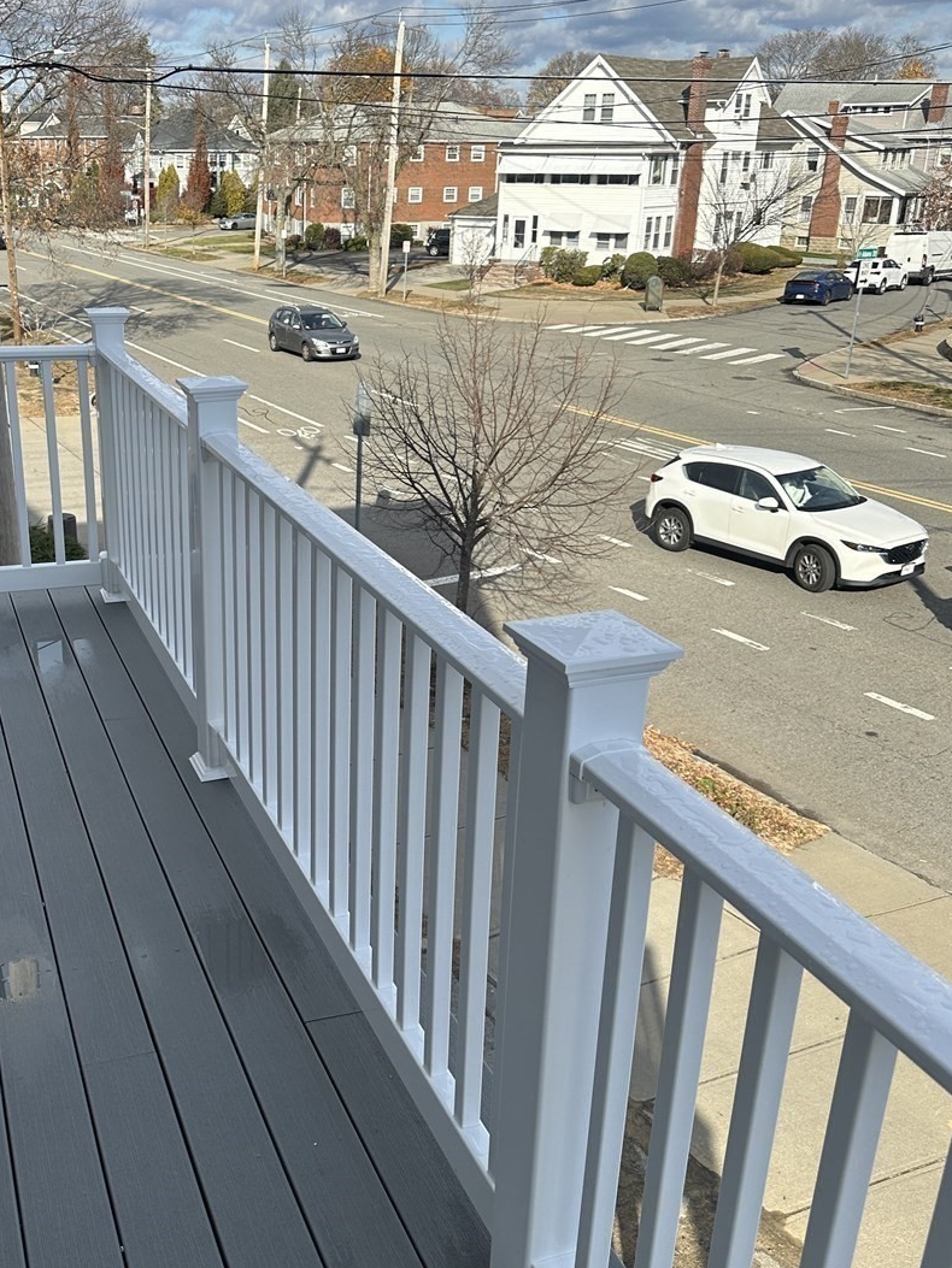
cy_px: 678
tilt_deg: -19.3
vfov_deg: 52.6
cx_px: 275
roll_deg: +0.0
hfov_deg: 39.9
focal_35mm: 35
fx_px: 1283
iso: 80
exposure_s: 1/3597
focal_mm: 6.86
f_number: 1.78
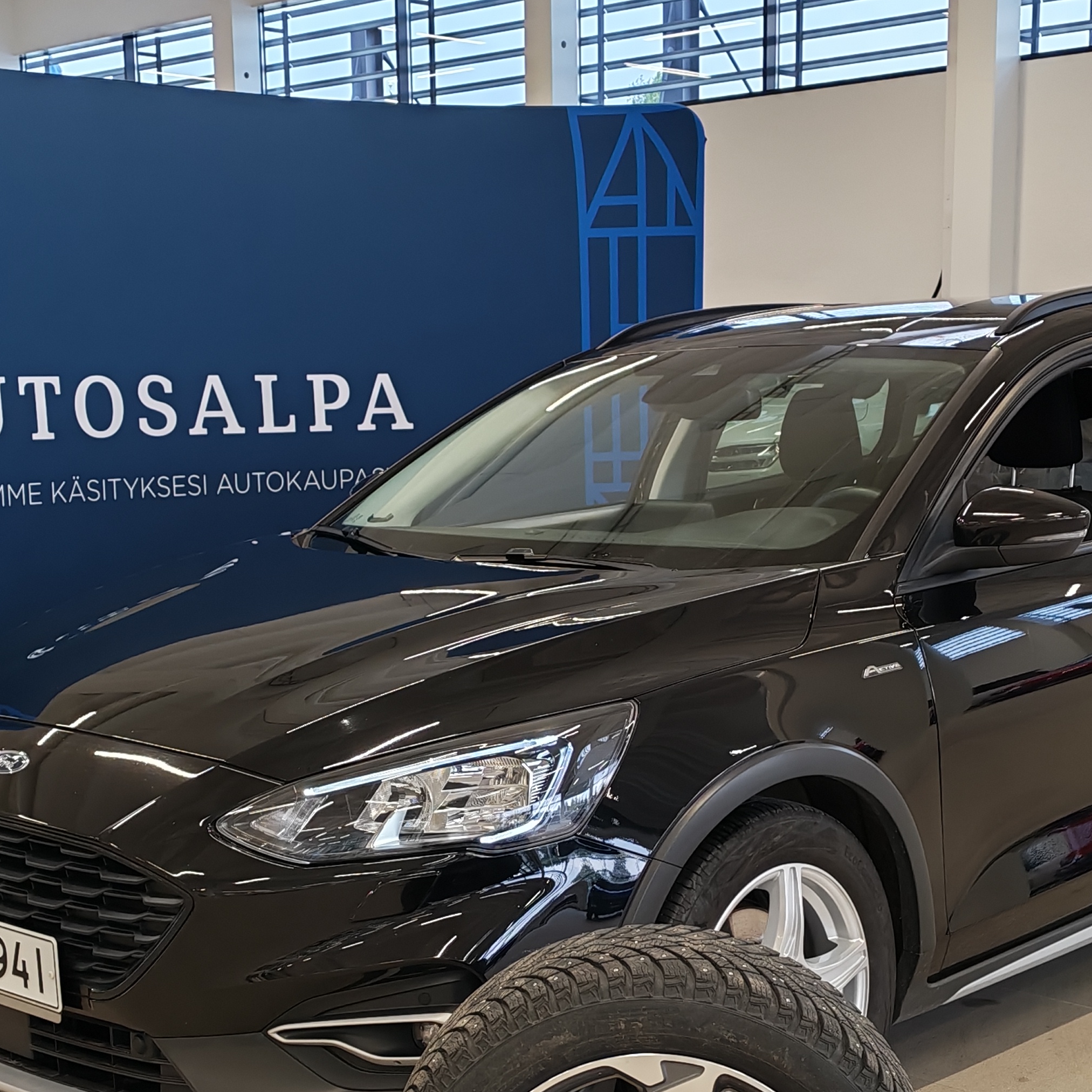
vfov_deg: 28.8
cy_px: 778
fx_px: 2106
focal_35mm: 59
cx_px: 583
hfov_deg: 29.1
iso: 100
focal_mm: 6.12
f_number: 1.9
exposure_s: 1/100
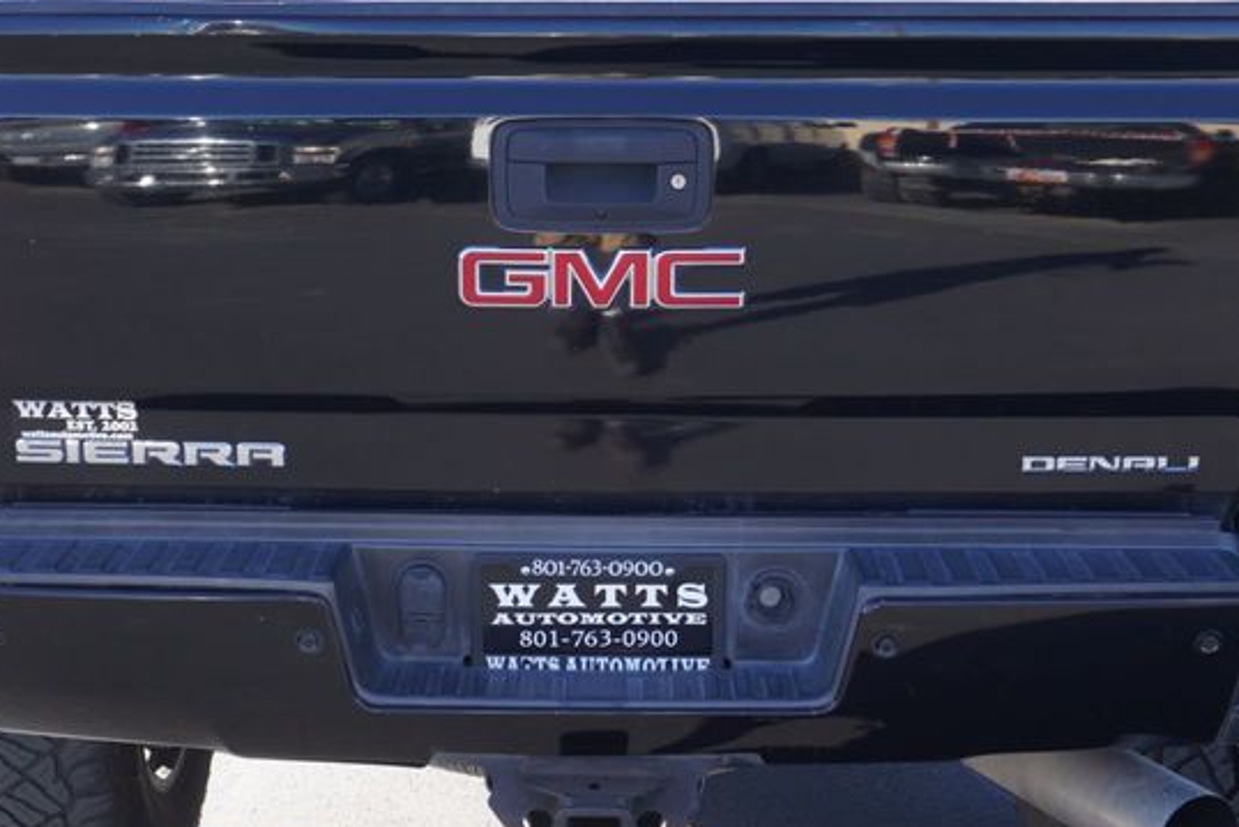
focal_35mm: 60
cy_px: 382
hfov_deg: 33.4
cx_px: 573
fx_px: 2064
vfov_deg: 22.6
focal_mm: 21
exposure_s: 1/100
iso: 100
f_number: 5
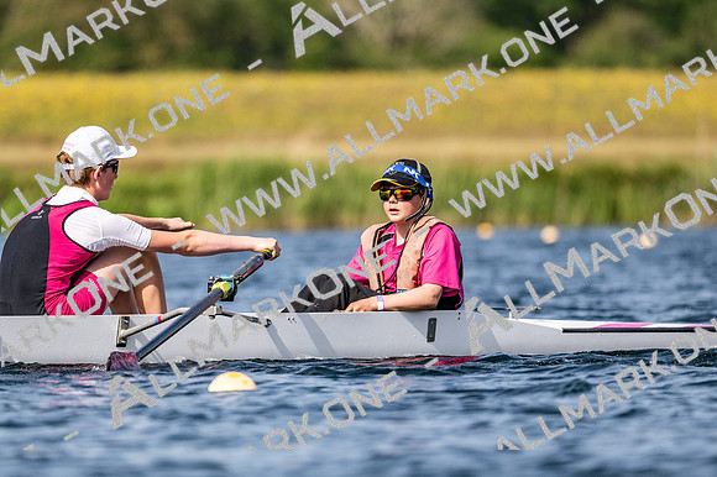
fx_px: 11943
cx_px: 358
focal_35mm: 600
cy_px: 238
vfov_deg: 2.3
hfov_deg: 3.4
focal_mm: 400
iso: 180
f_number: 4.5
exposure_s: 1/2500
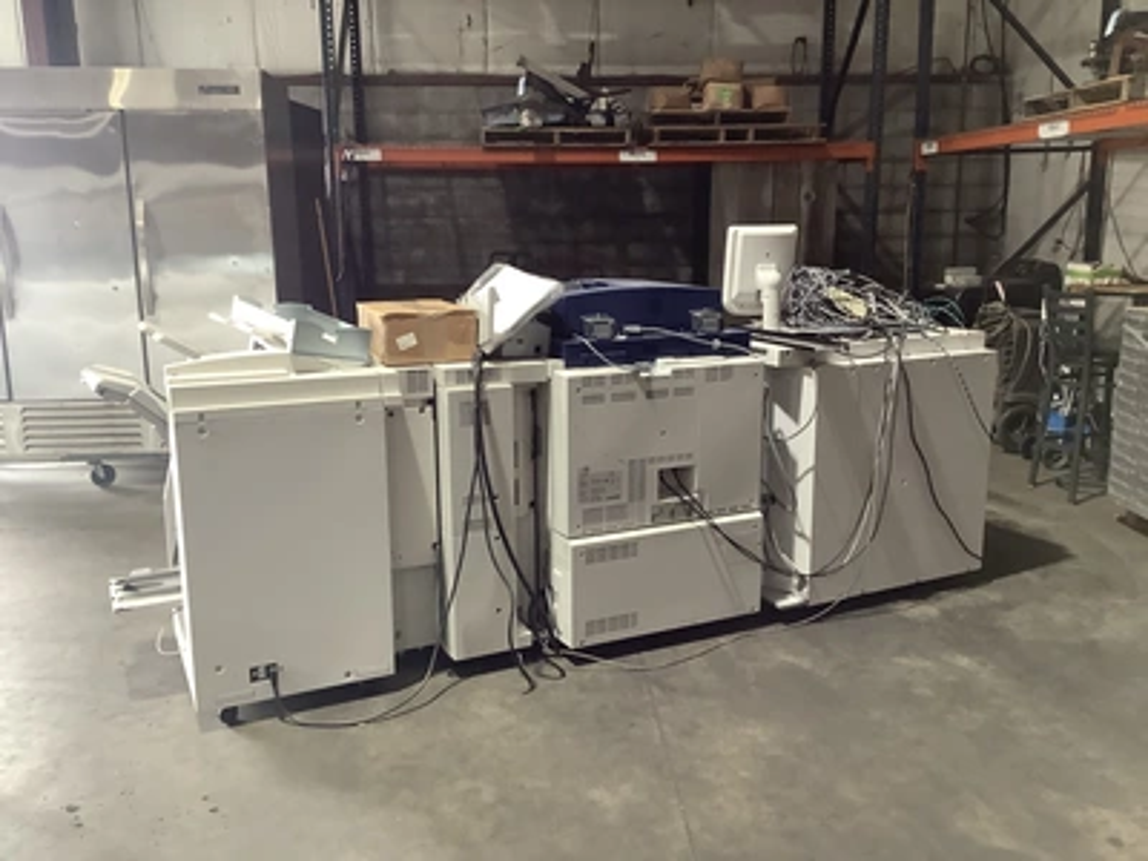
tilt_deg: -11.1
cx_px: 574
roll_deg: +0.0
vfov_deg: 45.4
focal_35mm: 31
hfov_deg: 58.4
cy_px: 430
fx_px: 1028
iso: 200
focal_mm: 3.3
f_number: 2.4
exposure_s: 1/60
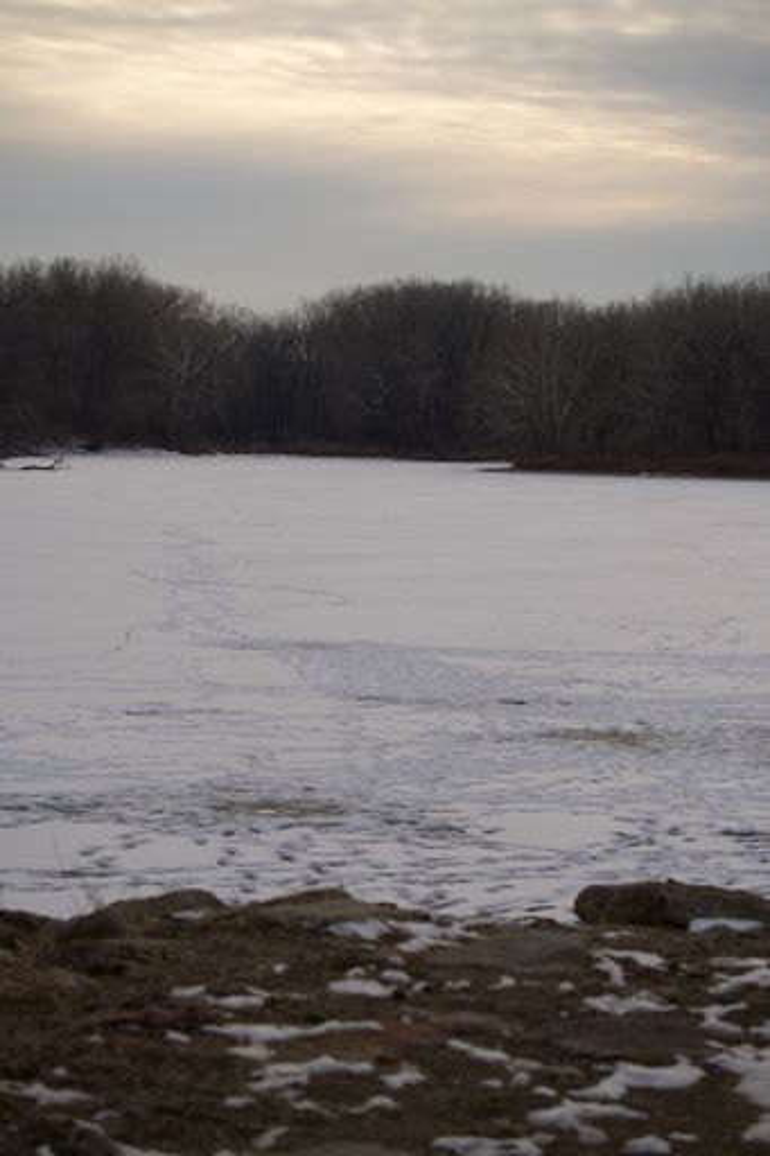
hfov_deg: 13.7
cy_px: 578
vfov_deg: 20.4
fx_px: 3210
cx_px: 385
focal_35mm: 100
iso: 100
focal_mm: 100
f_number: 5.6
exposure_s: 1/250
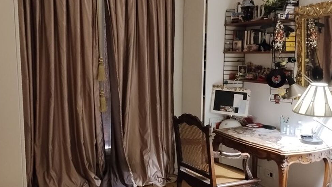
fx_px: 379
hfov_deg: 47.4
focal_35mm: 43
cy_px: 110
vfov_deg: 27.7
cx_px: 165
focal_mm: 4.22
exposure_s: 1/20
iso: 500
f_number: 1.8
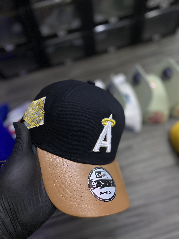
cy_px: 120
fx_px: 179
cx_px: 90
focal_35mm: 26
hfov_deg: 53.1
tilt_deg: -57.3
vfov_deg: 67.3
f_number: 1.8
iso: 160
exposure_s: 1/60
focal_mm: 4.25
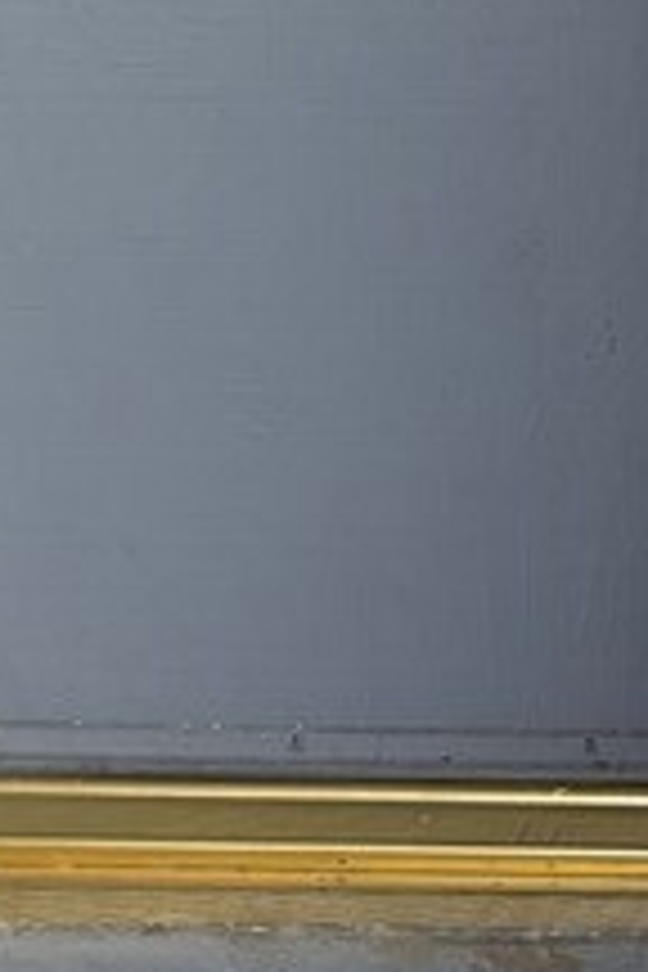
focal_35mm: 128
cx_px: 297
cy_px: -747
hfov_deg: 10.7
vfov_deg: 14.2
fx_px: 3456
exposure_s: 1/121
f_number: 1.6
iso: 125
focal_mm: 5.96
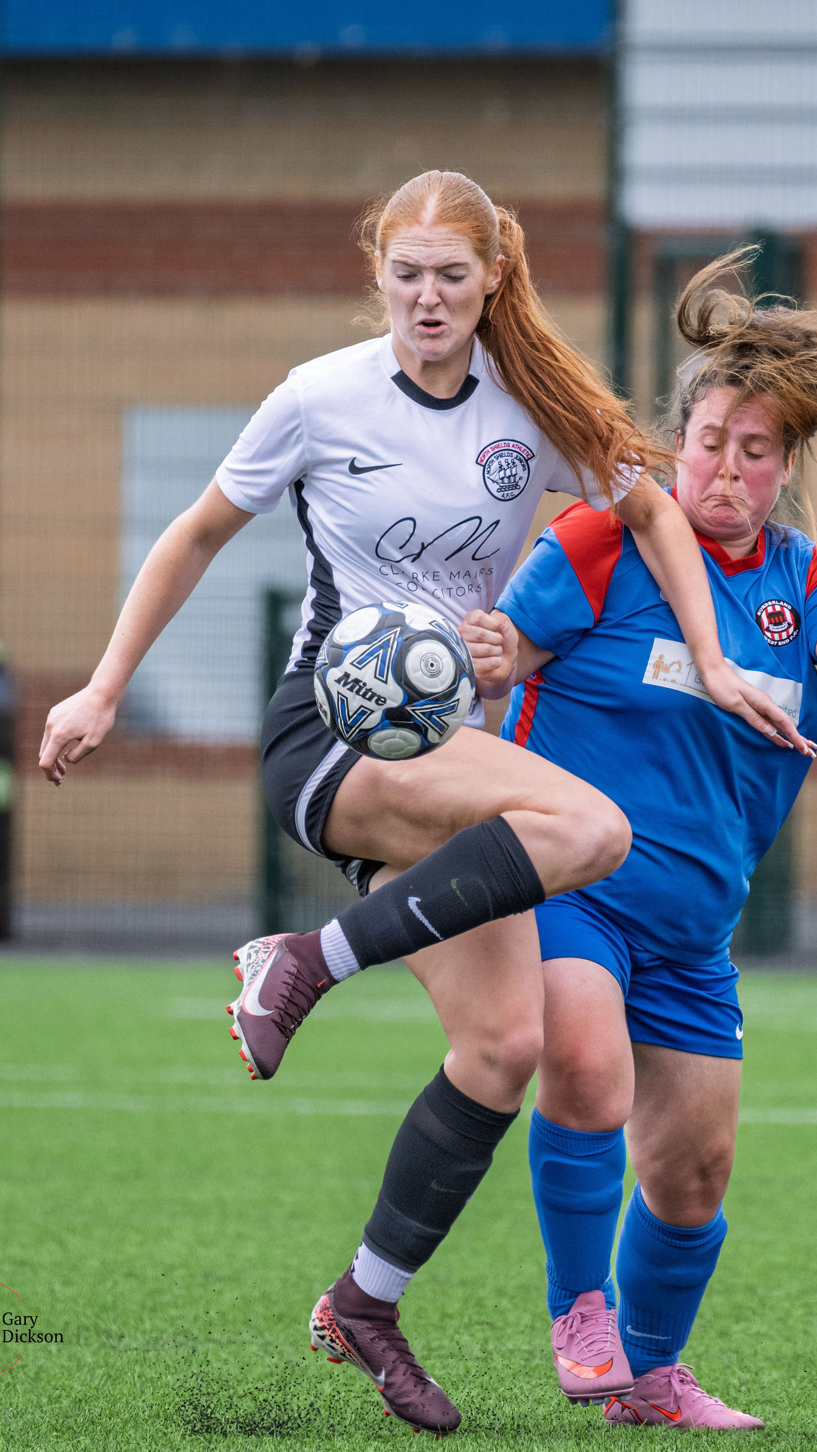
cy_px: 562
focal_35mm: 791
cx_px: 571
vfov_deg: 2.7
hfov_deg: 1.5
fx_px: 30458
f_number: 5.6
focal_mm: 400
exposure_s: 1/1600
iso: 800
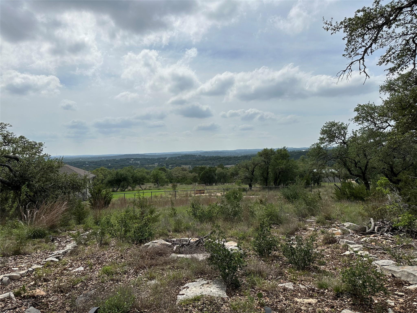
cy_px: 156
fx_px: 289
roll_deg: +1.1
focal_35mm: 24
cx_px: 208
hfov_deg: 71.6
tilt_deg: -0.5
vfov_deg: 56.8
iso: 80
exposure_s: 1/12048
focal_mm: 6.86
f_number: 1.78
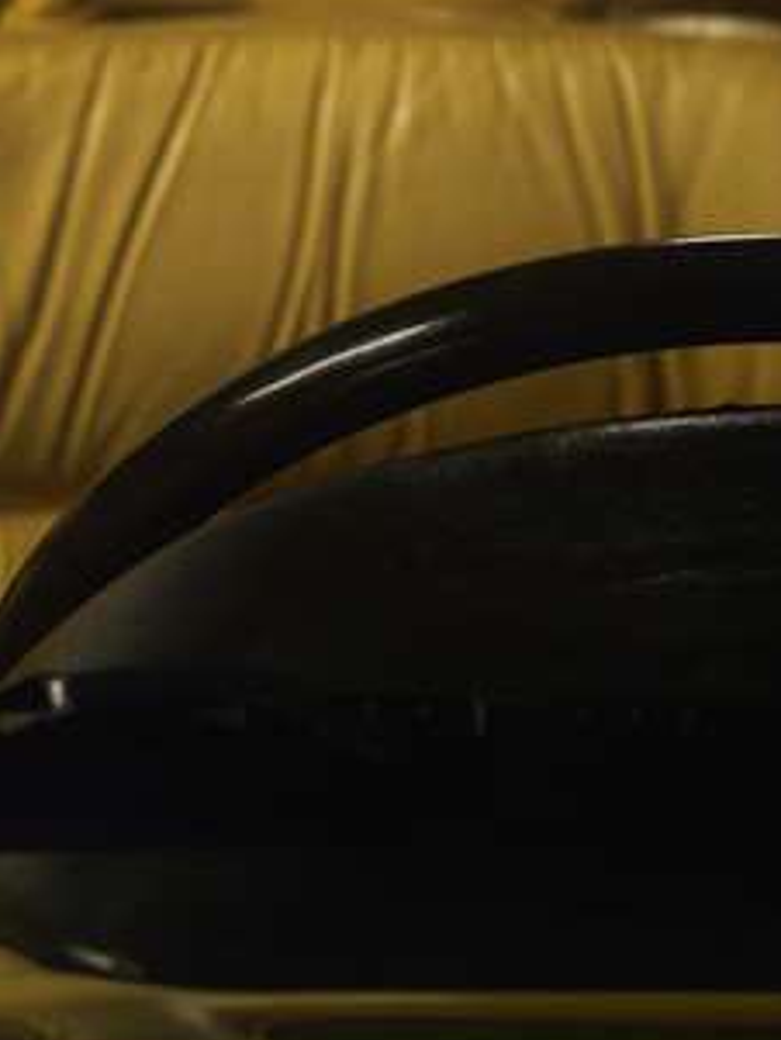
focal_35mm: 260
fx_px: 7816
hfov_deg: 5.6
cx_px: -672
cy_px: 320
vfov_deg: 7.6
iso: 800
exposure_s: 1/50
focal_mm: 85
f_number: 5
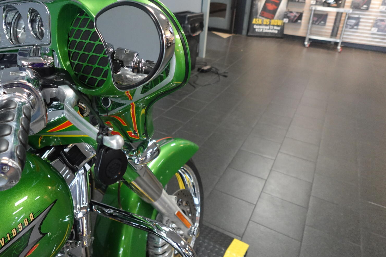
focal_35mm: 27
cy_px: 96
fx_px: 289
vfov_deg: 47.5
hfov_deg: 67.2
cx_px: 173
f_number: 2
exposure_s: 1/160
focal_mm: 7.6
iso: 1250
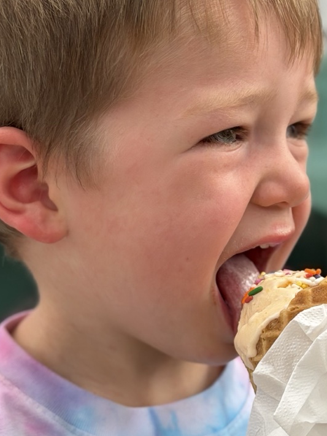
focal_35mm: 108
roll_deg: -2.3
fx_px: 1361
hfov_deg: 13.6
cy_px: 235
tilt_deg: -5.5
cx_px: 251
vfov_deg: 18.2
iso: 64
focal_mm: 6.76
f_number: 1.78
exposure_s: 1/534
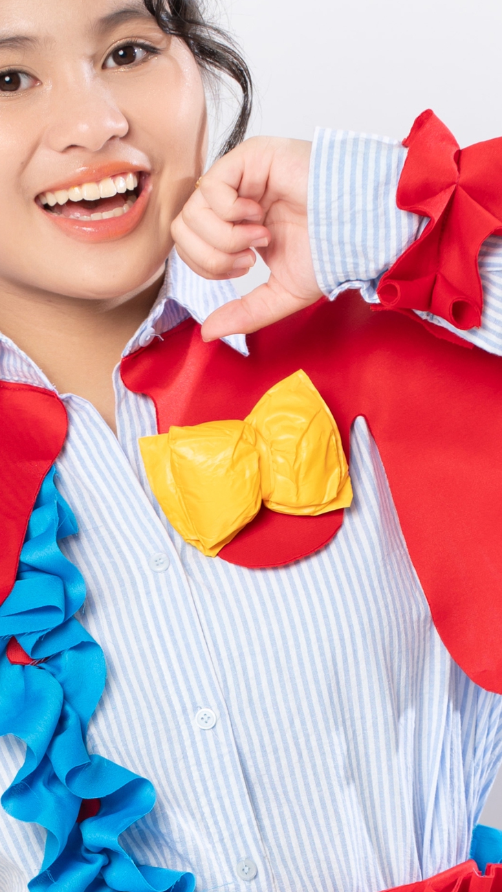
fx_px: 8520
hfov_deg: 3.4
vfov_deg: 6.0
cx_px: 145
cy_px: 1041
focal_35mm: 360
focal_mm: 116
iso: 100
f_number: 5
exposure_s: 1/160
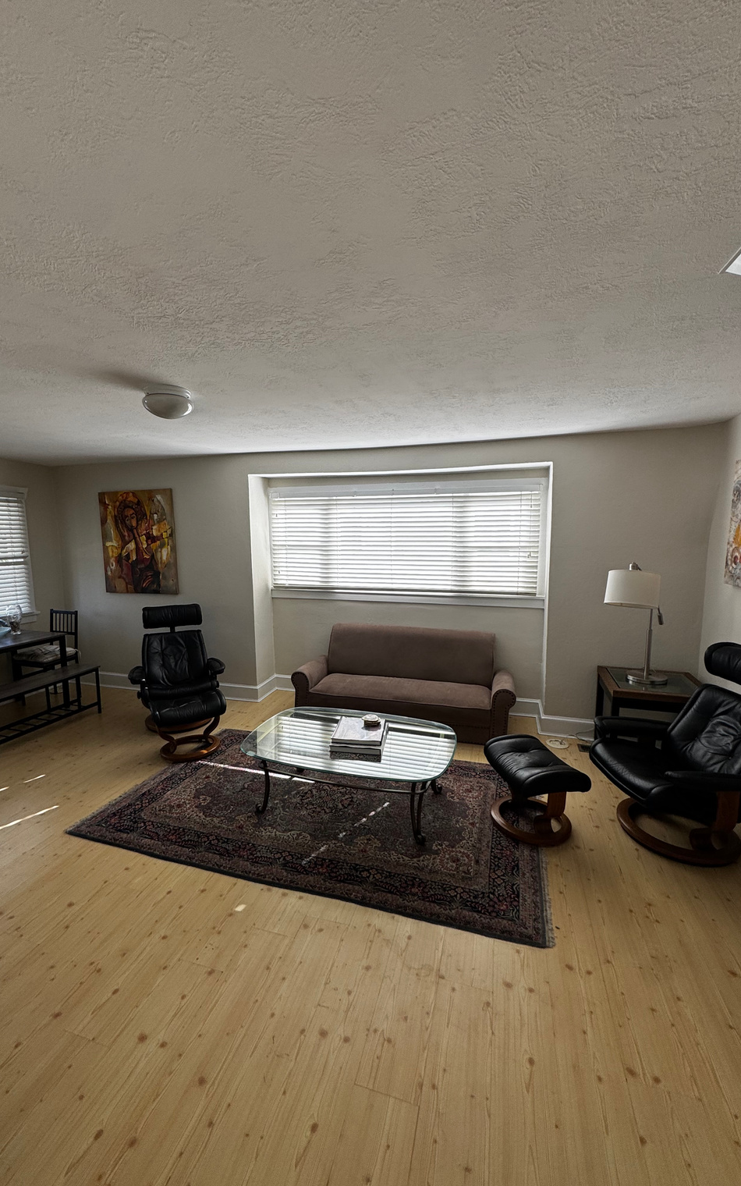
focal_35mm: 15
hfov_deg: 74.8
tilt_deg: -7.3
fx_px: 485
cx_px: 356
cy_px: 597
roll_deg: +0.4
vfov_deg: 101.5
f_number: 2.2
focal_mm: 2.22
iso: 40
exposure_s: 1/170
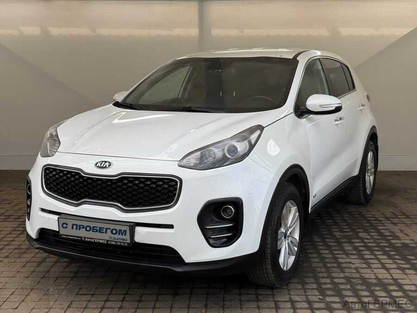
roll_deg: -0.4
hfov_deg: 39.7
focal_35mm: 48
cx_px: 208
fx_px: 578
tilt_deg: -10.2
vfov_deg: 30.3
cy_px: 156
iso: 64
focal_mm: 6.76
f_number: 1.78
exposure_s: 1/1011
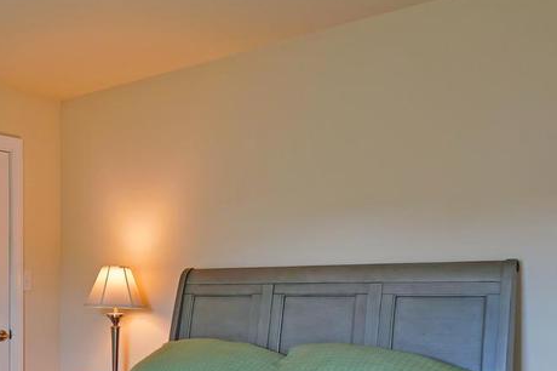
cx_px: 93
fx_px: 727
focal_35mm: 47
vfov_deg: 28.1
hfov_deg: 39.9
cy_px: 285
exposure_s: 1/40
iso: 100
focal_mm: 10
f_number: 3.2
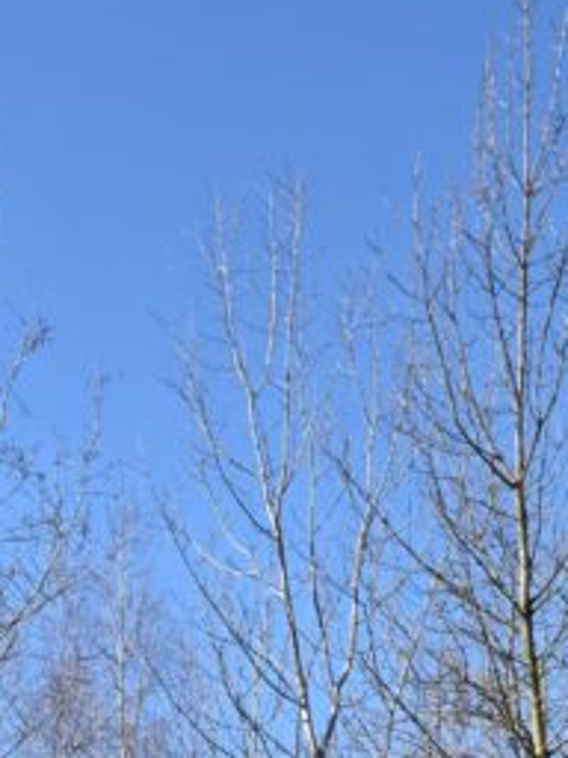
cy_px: 1193
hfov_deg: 15.9
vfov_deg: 18.4
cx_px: 56
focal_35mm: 92
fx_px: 2013
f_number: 1.7
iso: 80
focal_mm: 6.3
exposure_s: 1/2953
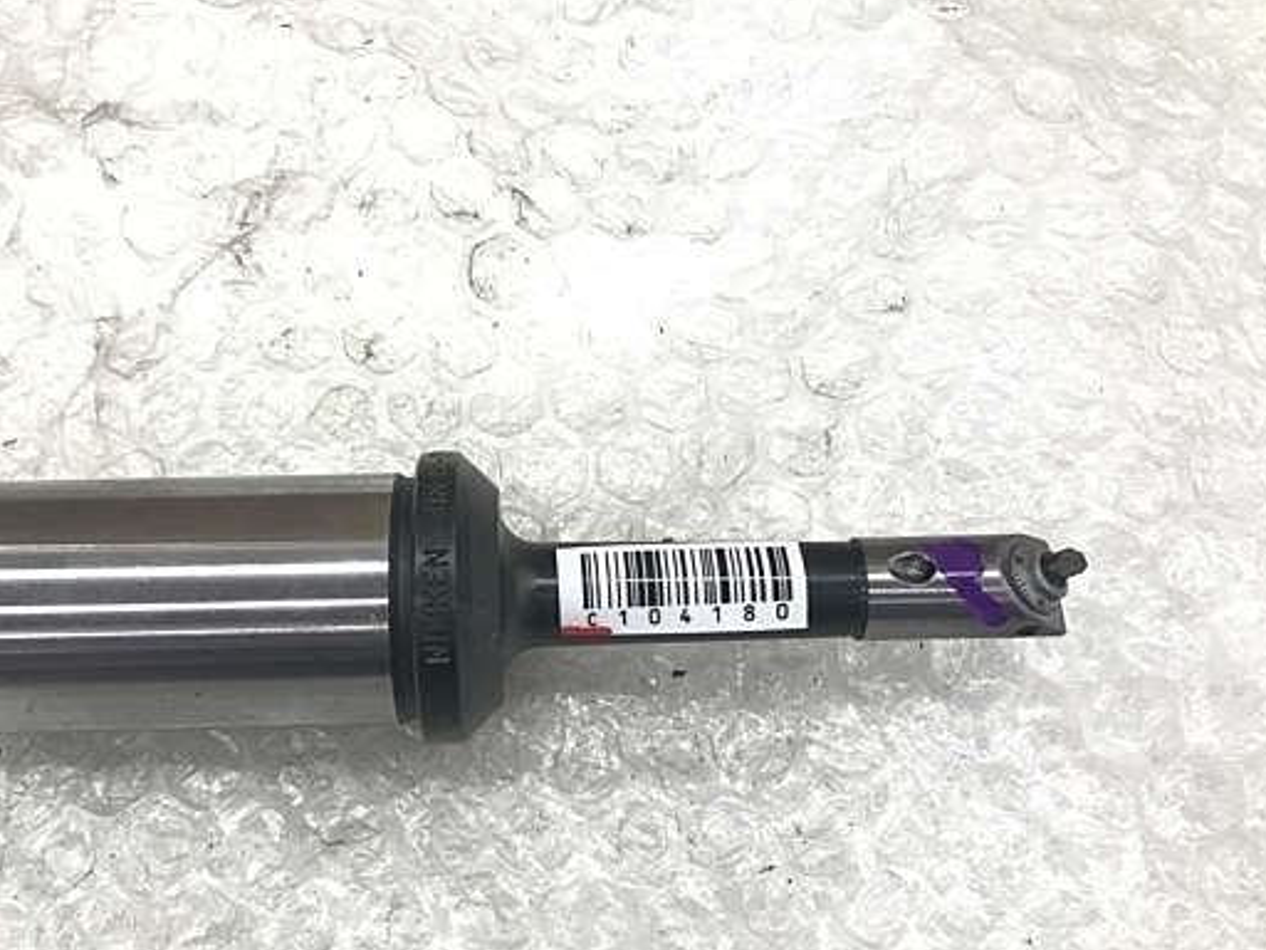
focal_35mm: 35
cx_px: 512
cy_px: 515
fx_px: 1280
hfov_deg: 52.3
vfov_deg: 40.7
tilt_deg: -69.5
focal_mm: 3.99
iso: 40
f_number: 1.8
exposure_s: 1/33
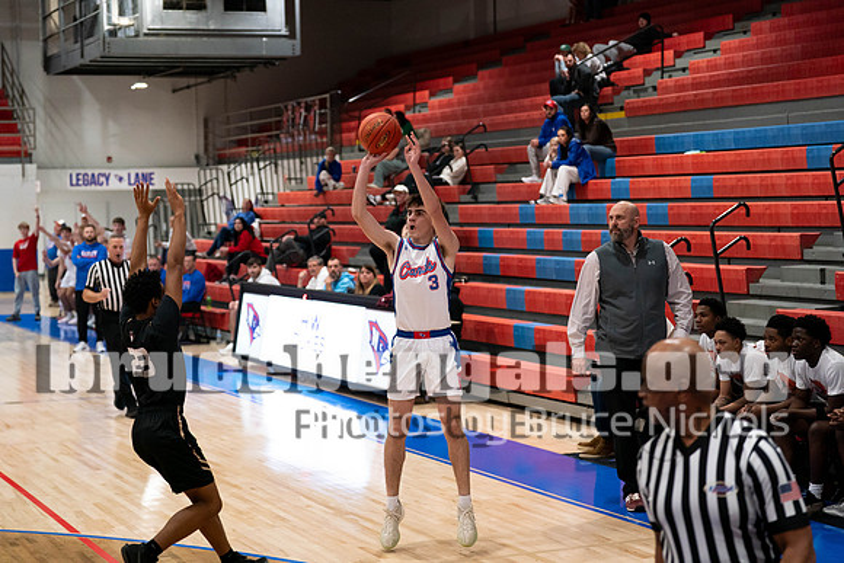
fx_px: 1641
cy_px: 282
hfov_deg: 28.8
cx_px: 422
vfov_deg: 19.5
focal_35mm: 70
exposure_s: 1/1000
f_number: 2.8
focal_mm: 70
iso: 4000
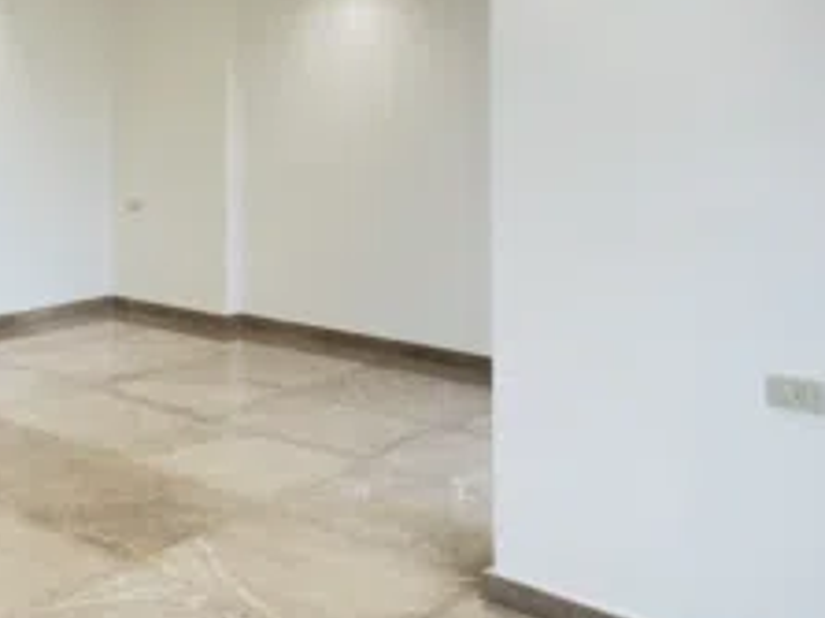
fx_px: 1048
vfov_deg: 31.7
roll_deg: -0.2
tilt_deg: +0.7
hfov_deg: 36.4
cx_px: -81
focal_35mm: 44
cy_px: 98
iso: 125
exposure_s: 1/100
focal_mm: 2.22
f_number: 2.2
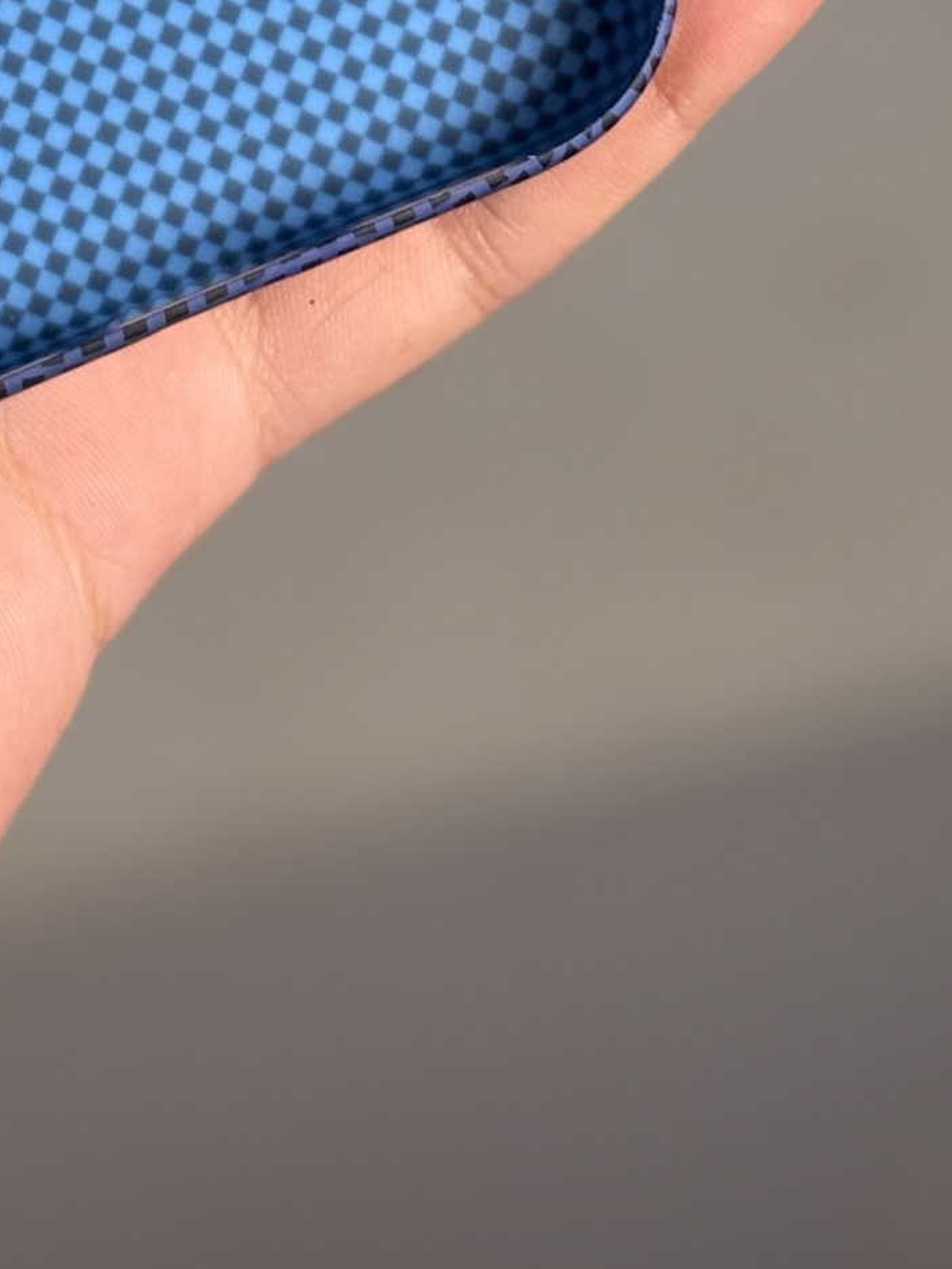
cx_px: -326
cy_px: -696
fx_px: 5609
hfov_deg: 9.5
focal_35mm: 153
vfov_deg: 12.2
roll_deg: -1.7
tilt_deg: -40.8
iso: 64
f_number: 1.78
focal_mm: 6.76
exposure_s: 1/246
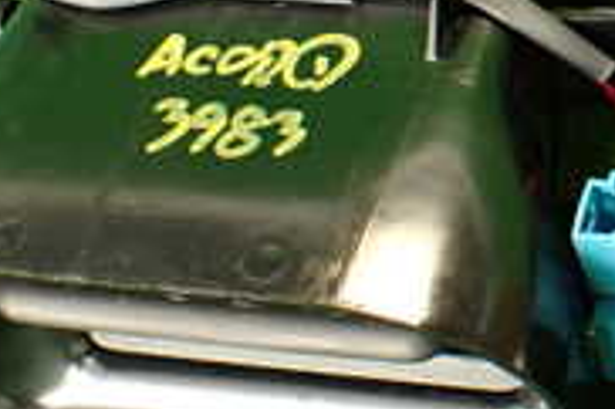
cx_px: 743
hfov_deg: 17.7
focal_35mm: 110
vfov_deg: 12.4
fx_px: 1877
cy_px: 64
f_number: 2.4
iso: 250
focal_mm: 5.79
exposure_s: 1/30
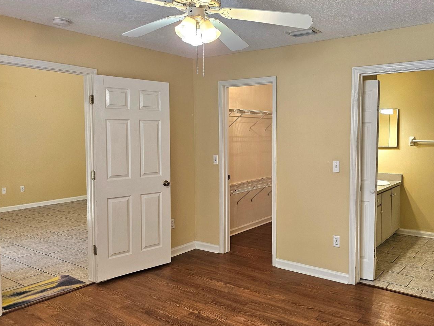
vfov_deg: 46.8
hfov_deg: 59.4
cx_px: 264
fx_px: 376
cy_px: 158
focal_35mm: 30
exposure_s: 1/120
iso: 160
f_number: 1.8
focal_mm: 5
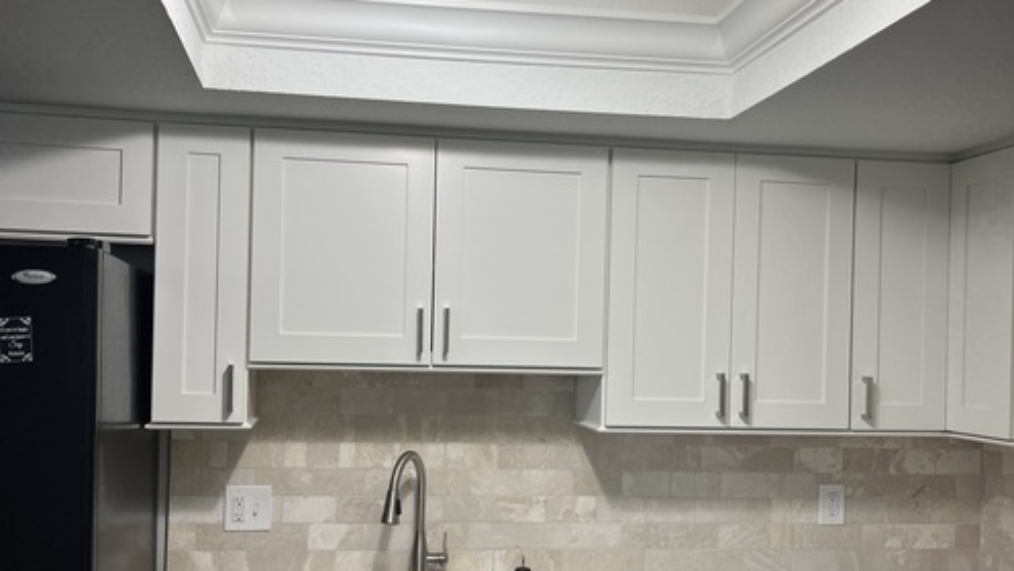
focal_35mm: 38
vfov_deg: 31.1
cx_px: 506
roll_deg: -0.8
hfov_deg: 52.8
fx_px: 1022
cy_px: 348
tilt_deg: +0.4
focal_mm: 5.1
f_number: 1.6
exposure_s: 1/120
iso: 64
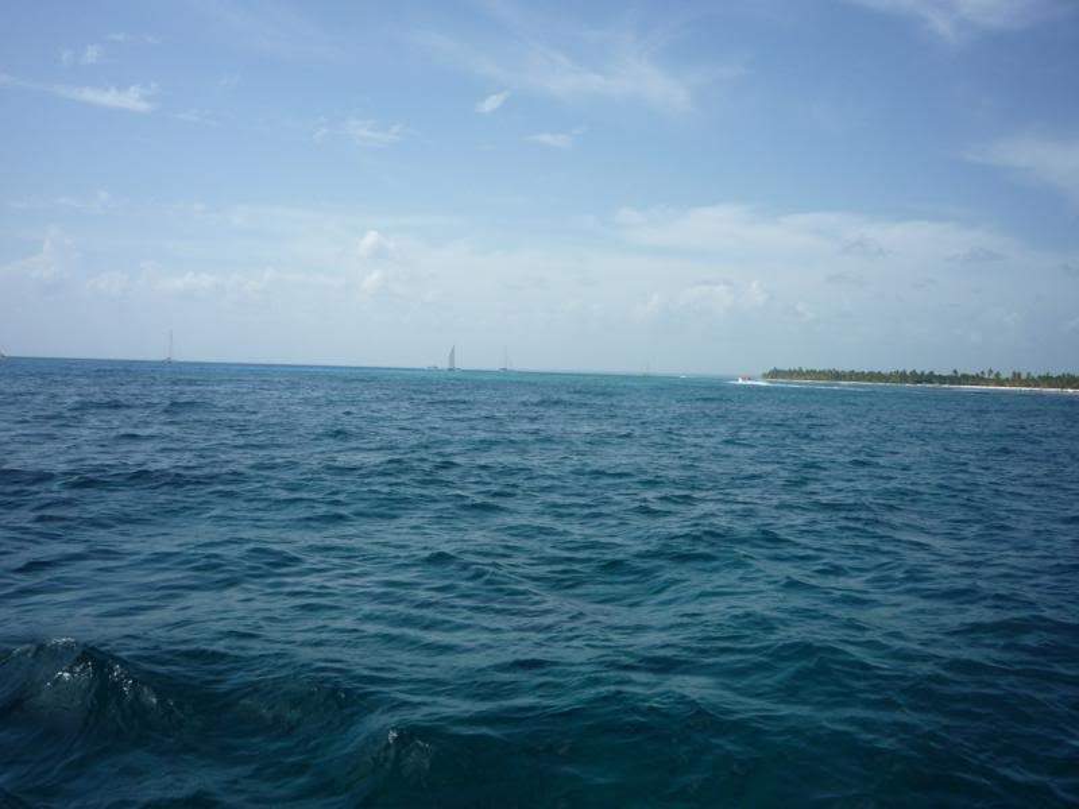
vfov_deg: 44.2
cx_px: 540
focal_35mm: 32
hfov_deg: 56.8
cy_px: 404
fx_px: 997
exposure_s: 1/500
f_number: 5.6
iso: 100
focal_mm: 5.2
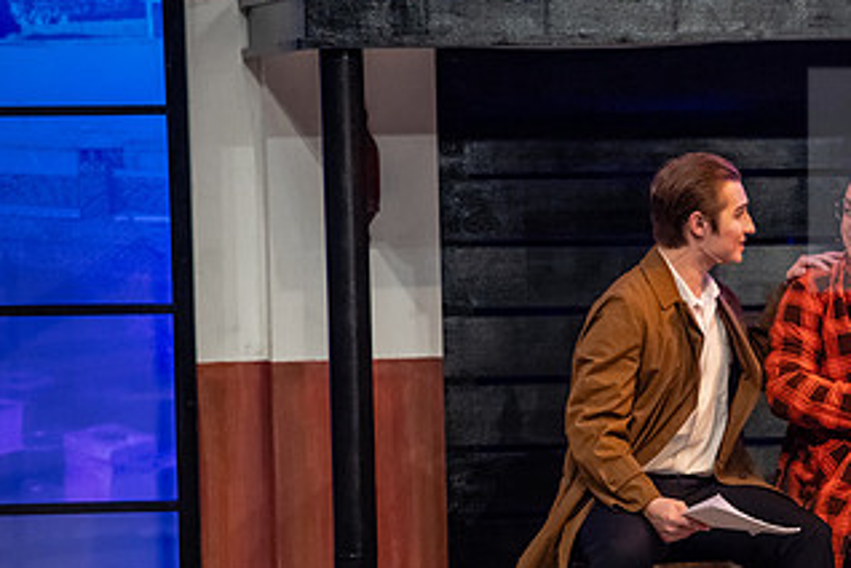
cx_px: 728
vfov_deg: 4.1
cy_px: 393
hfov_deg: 6.1
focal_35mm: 337
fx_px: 7966
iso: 4000
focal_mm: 185
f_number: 3.2
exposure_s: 1/200
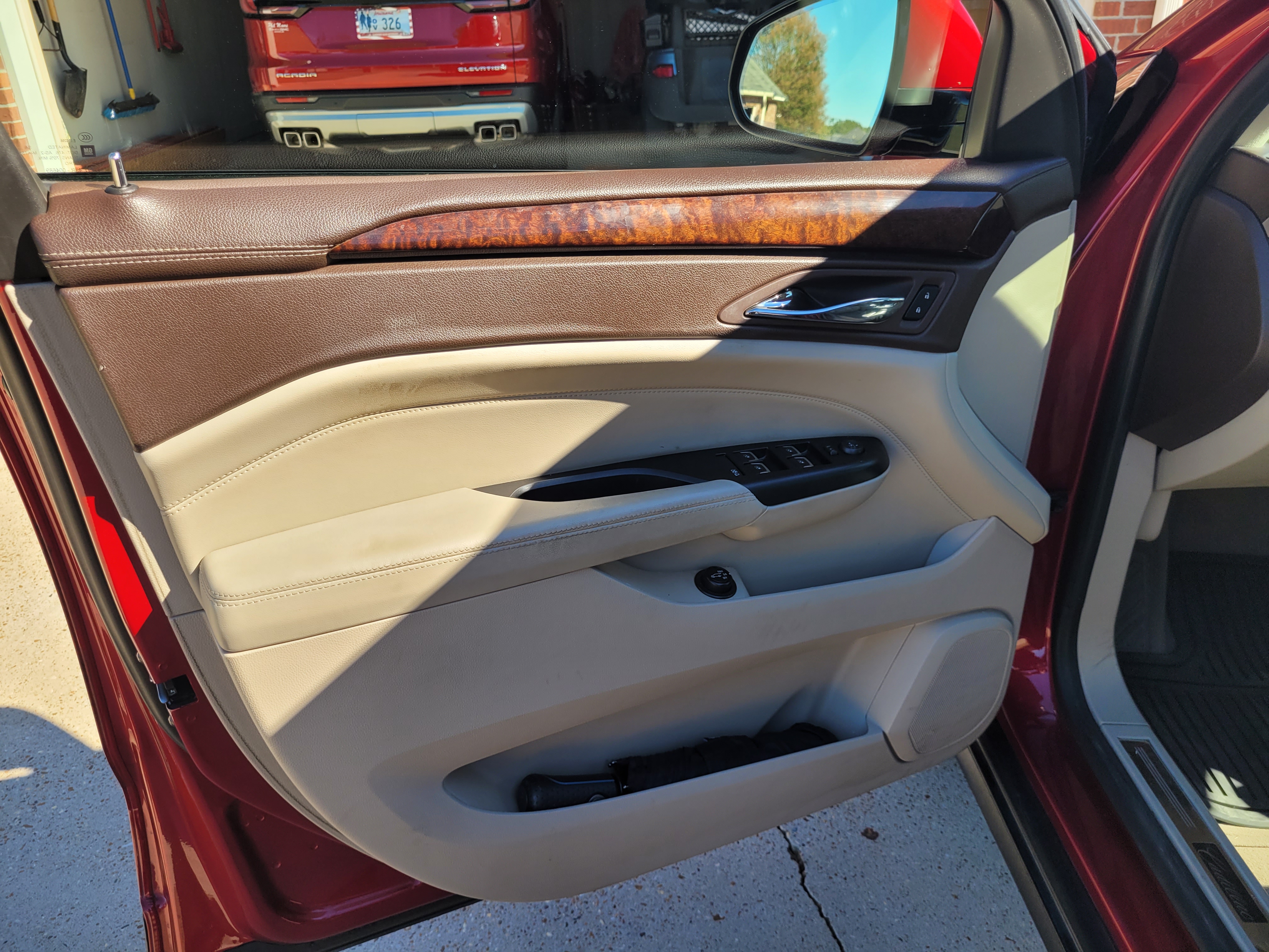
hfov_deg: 67.3
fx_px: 953
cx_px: 634
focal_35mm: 26
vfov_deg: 53.1
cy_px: 476
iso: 40
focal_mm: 5.4
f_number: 1.8
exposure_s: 1/799
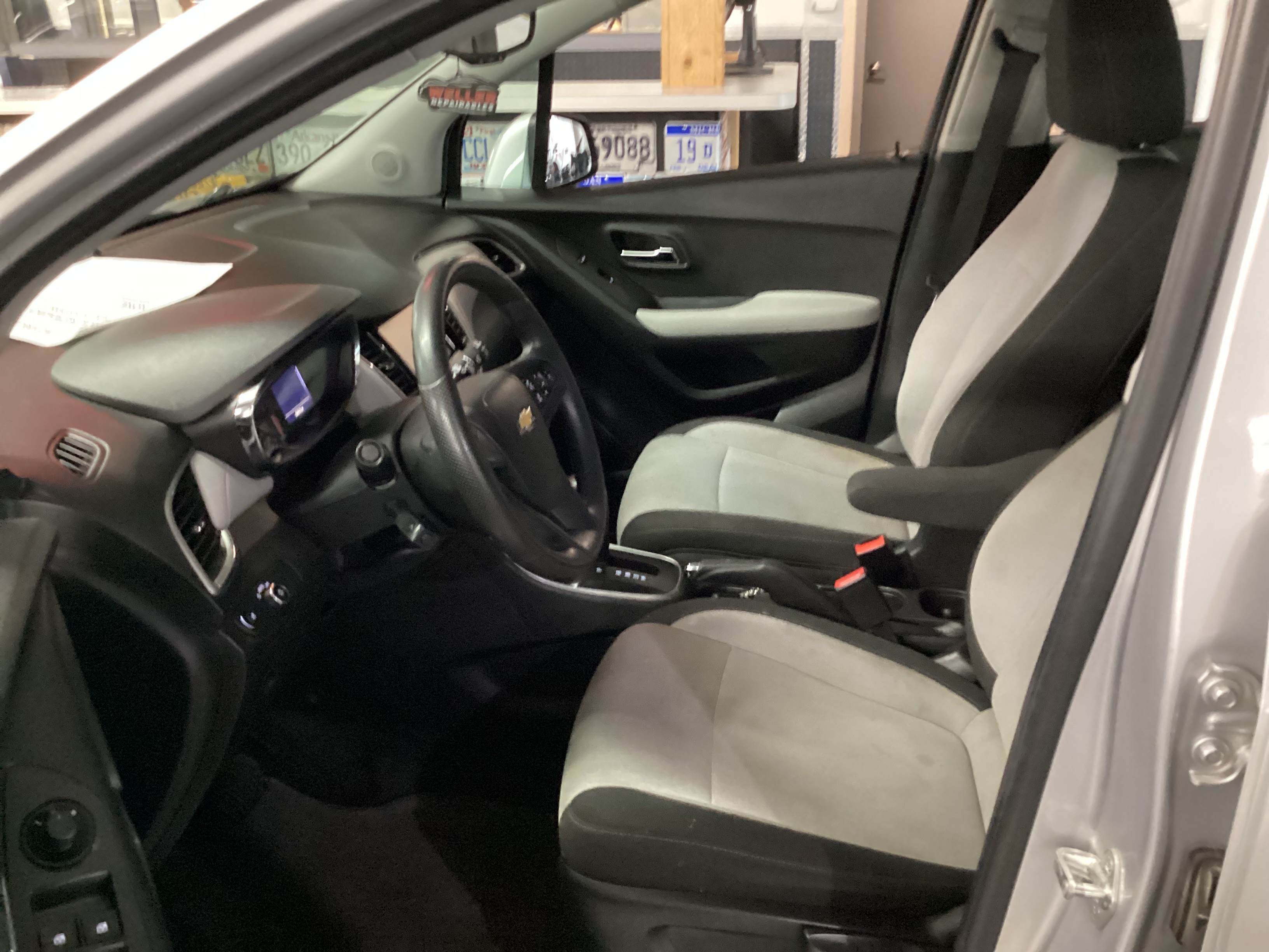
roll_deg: +1.2
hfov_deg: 58.4
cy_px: 476
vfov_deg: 45.4
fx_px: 1136
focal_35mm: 31
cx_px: 634
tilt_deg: -25.2
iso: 640
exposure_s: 1/20
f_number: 2.4
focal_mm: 3.3
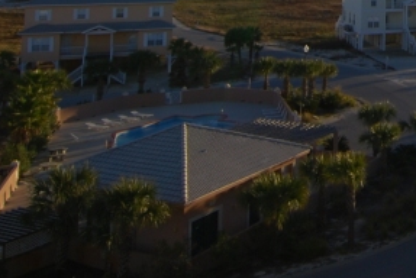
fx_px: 680
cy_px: -104
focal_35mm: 59
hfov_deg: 29.9
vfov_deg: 20.7
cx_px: 478
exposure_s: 1/200
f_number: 7.1
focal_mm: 11
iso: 100
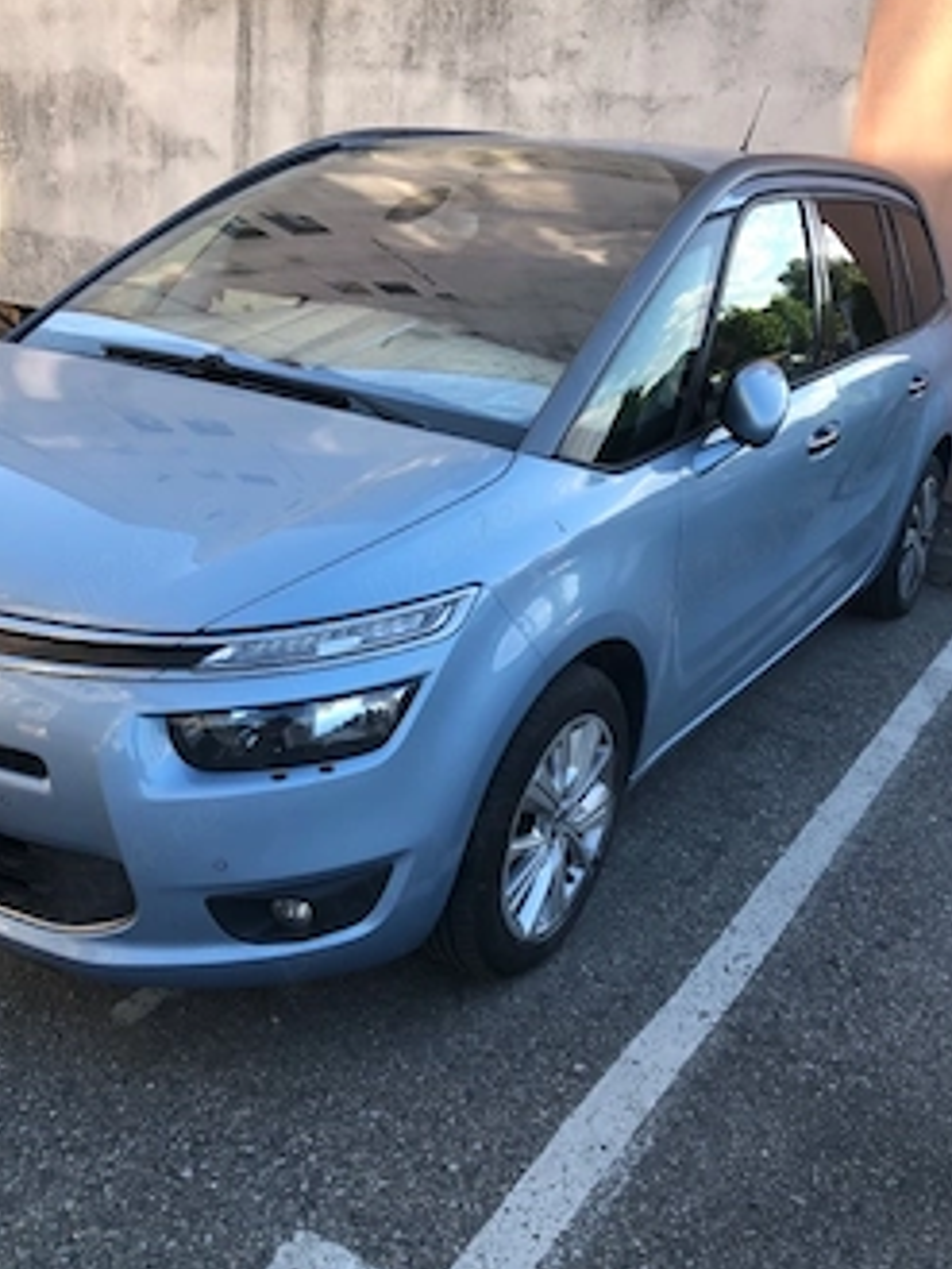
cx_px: 474
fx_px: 1246
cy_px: 633
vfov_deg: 53.9
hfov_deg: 41.8
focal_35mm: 34
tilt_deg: -20.0
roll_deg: -2.4
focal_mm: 4
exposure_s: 1/260
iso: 20
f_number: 1.8
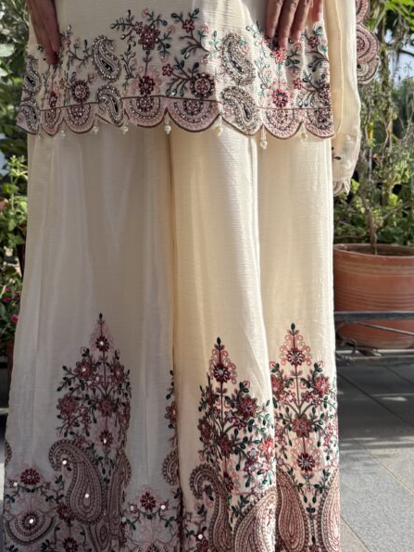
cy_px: 160
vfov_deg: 42.9
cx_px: 165
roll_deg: -0.1
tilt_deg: +1.8
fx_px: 686
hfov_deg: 33.5
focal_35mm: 43
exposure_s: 1/750
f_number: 1.78
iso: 80
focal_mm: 6.76
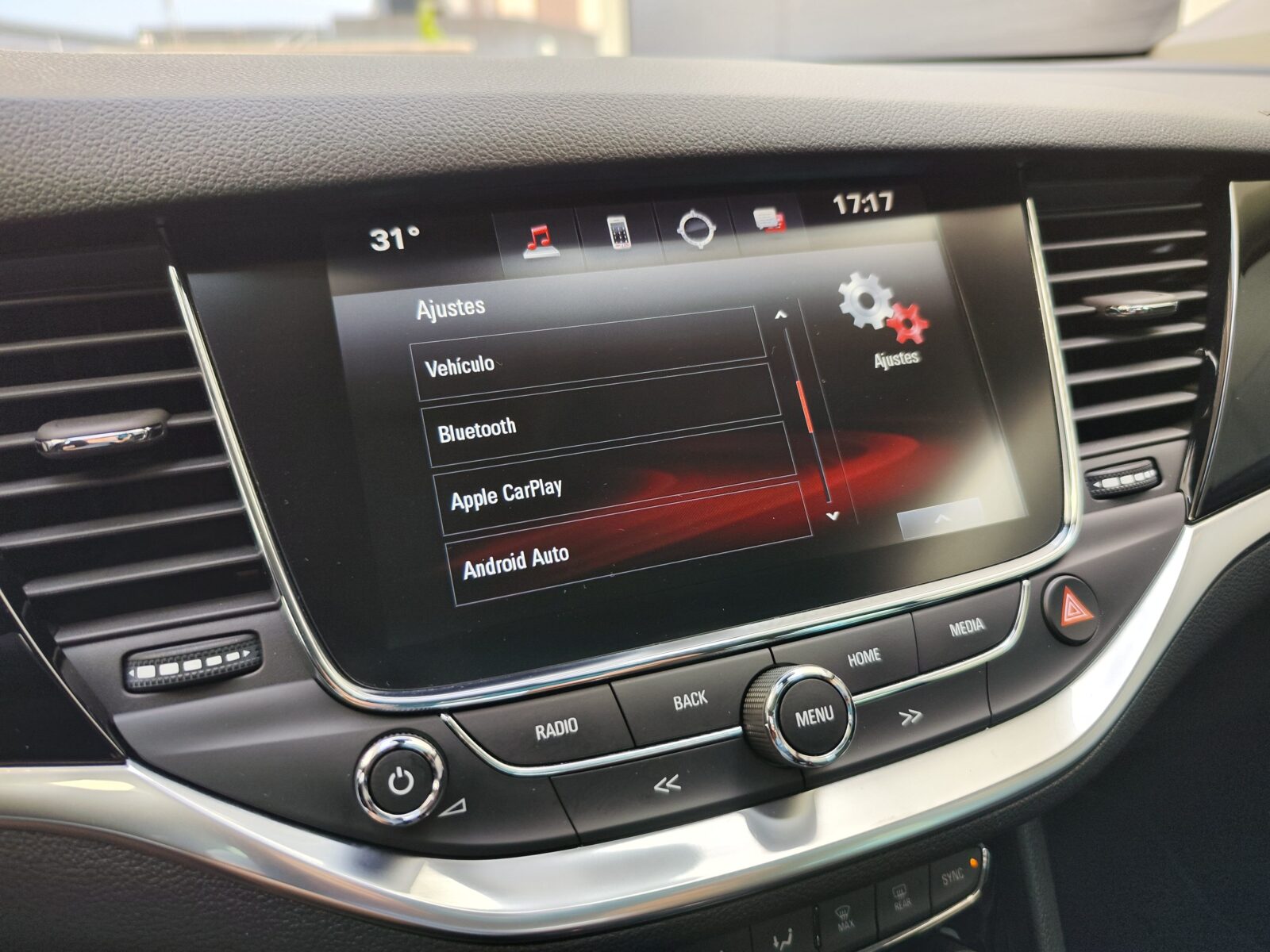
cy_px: 476
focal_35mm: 23
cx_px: 635
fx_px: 844
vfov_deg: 58.9
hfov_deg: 73.9
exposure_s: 1/100
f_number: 1.69
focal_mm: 7.01
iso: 70
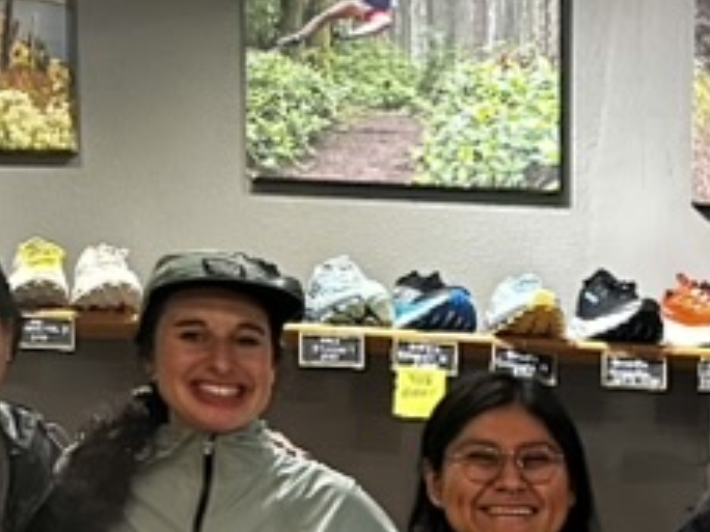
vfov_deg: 12.7
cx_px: 897
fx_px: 2215
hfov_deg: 17.2
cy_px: 887
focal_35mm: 108
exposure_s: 1/60
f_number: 1.78
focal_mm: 6.86
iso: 640
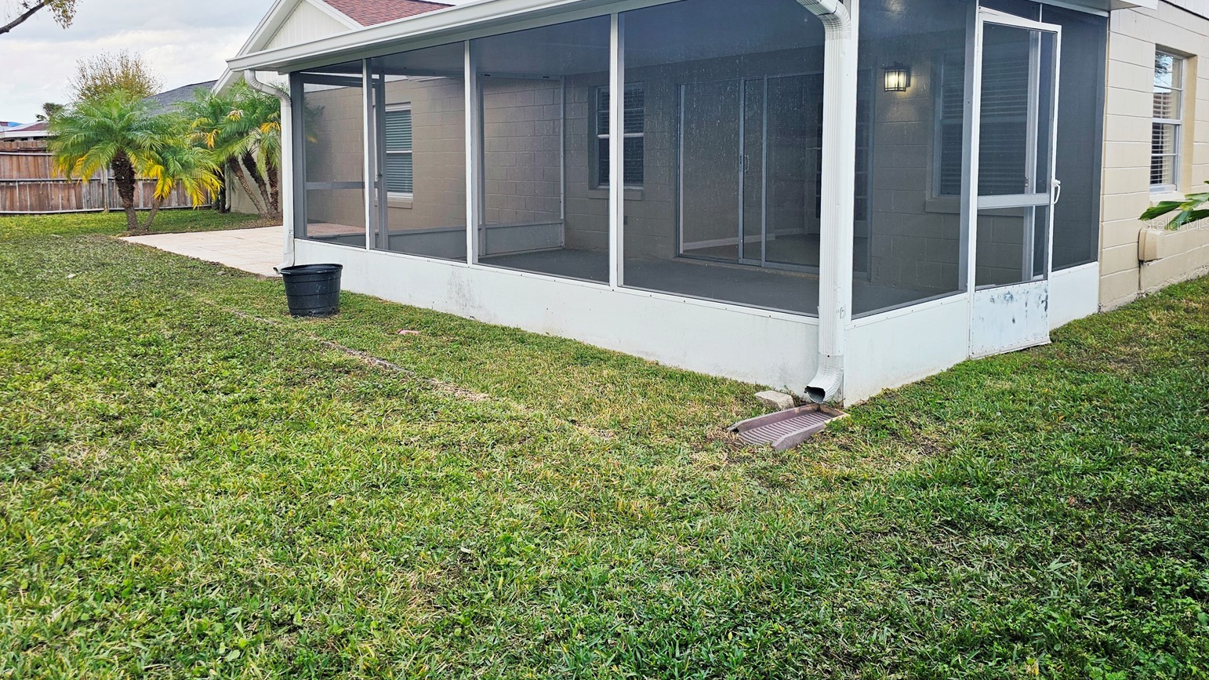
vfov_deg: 43.7
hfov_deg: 71.9
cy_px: 224
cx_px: 590
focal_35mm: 26
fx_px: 833
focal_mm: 6.3
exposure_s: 1/260
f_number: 1.7
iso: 10
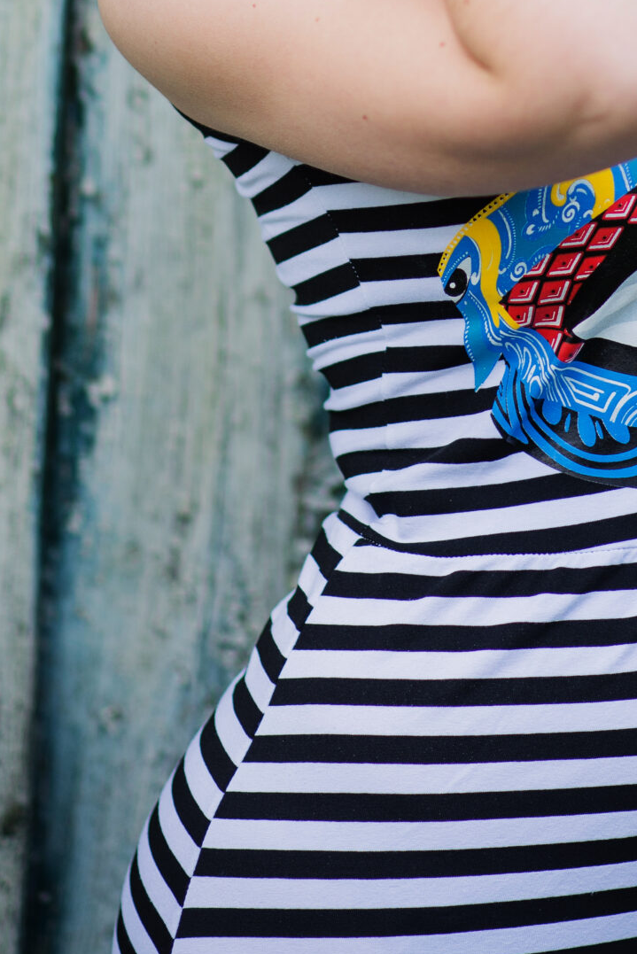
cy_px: -126
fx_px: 5356
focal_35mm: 202
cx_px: 494
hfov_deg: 6.8
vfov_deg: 10.1
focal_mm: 85
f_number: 1.8
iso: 100
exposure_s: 1/800
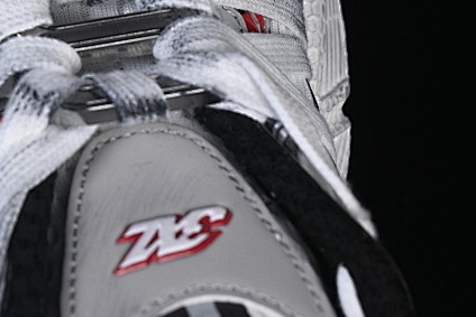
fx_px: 2526
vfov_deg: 7.1
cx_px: 39
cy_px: -78
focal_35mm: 191
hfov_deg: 10.7
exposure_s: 1/80
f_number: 7.1
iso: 160
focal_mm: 50
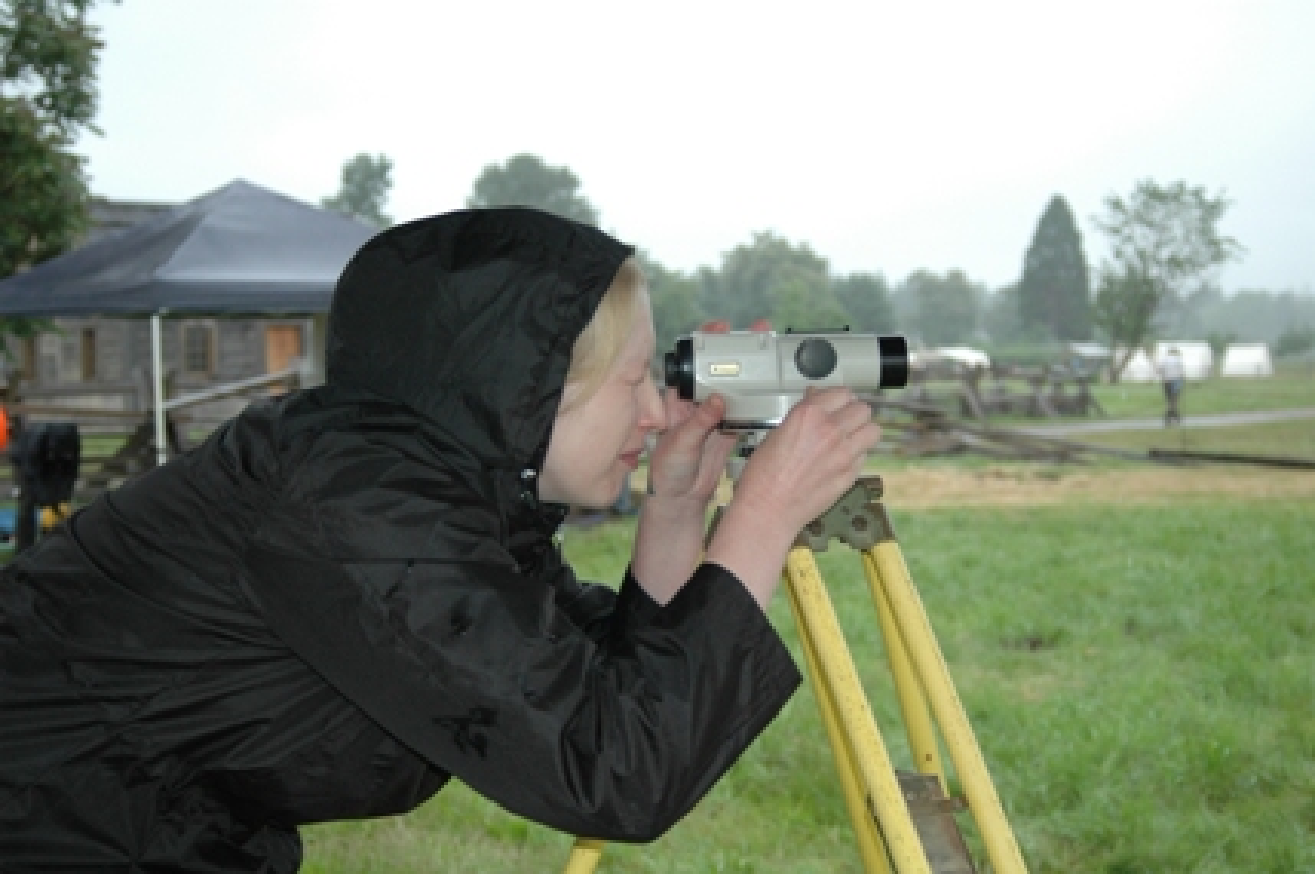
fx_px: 1915
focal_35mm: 52
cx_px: 658
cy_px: 437
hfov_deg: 37.9
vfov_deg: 25.7
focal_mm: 35
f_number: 3.8
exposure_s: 1/320
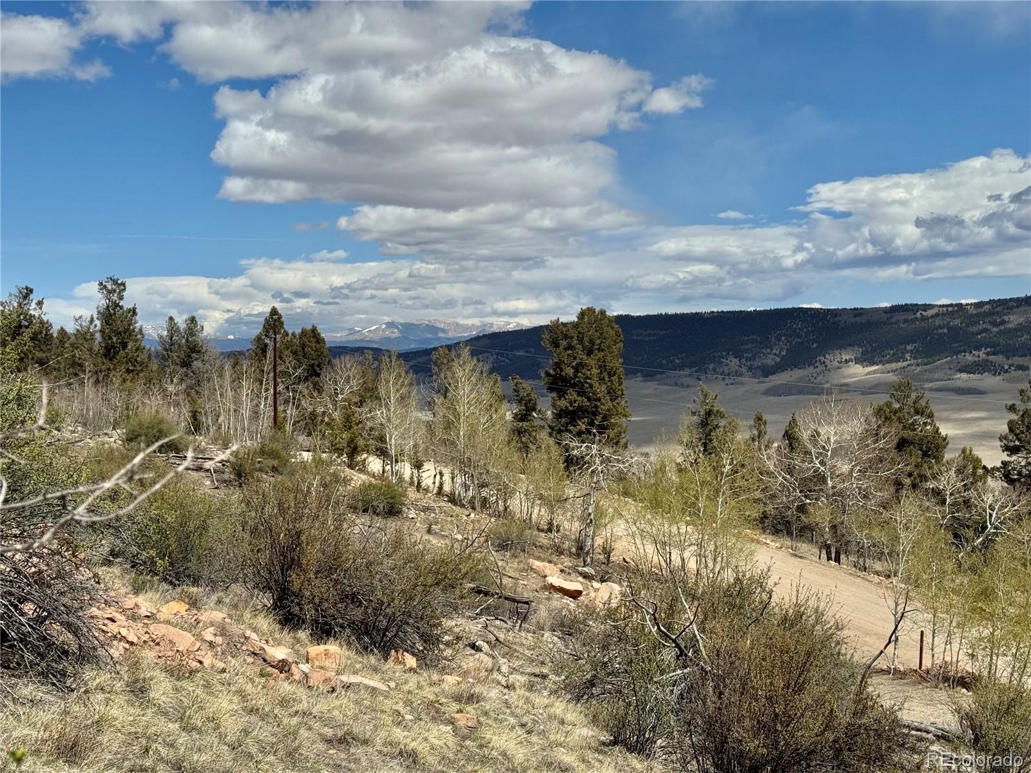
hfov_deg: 39.7
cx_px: 516
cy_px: 386
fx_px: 1430
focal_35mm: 48
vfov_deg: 30.3
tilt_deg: -1.7
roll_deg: +1.4
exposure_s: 1/9009
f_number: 1.78
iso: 64
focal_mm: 6.76
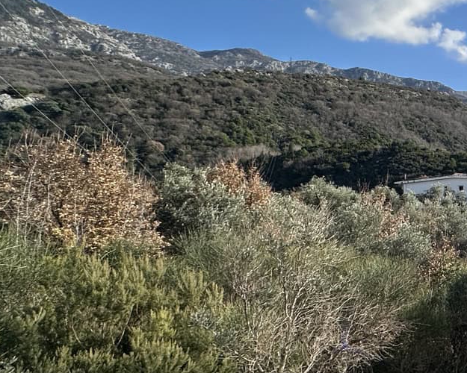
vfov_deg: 35.7
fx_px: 580
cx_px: 666
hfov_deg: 30.0
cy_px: 175
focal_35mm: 42
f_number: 2.2
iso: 50
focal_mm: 2.2
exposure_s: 1/2564
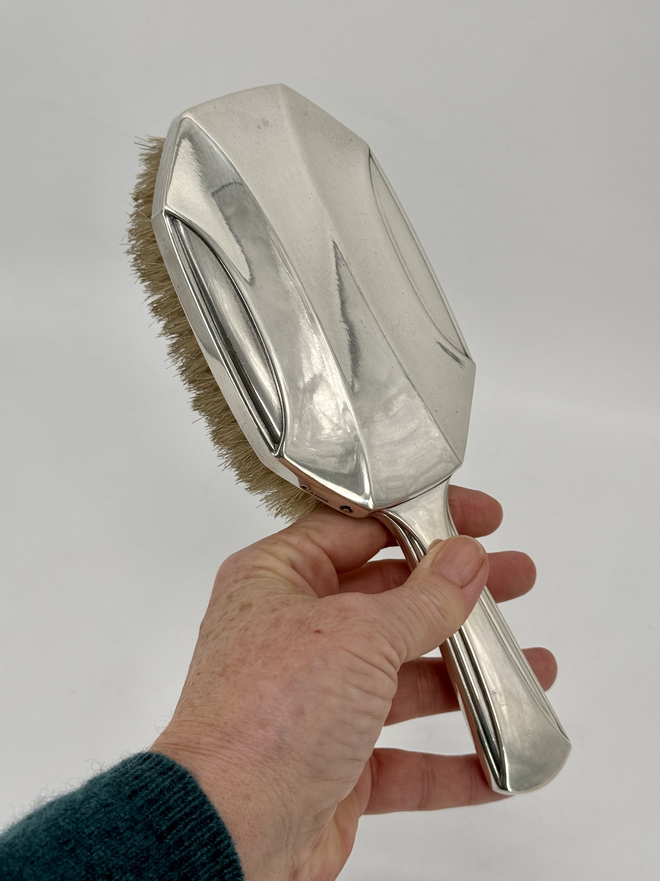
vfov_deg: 39.7
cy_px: 440
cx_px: 330
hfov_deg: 30.3
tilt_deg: -48.1
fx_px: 1220
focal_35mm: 48
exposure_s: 1/1043
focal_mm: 6.86
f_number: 1.78
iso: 64
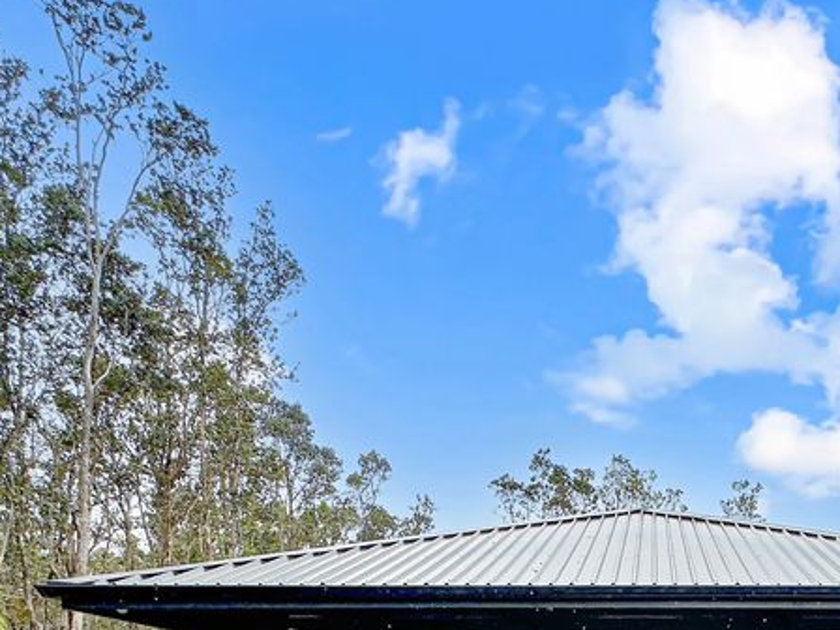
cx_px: 662
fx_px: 777
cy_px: 677
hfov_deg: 53.4
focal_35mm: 32
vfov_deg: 37.6
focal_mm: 2.22
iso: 40
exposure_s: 1/1900
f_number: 2.2
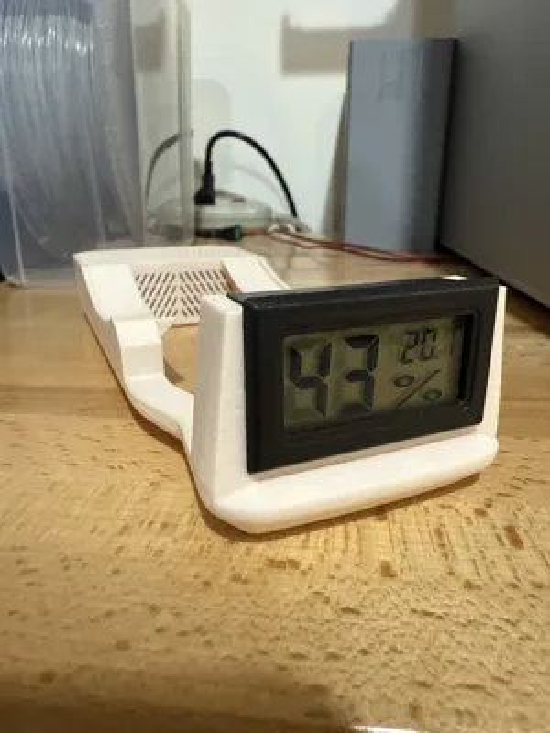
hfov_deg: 54.9
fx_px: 530
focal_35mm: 25
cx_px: 275
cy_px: 366
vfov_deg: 69.4
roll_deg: +1.1
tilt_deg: -17.9
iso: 400
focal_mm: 2.22
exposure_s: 1/60
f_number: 2.2
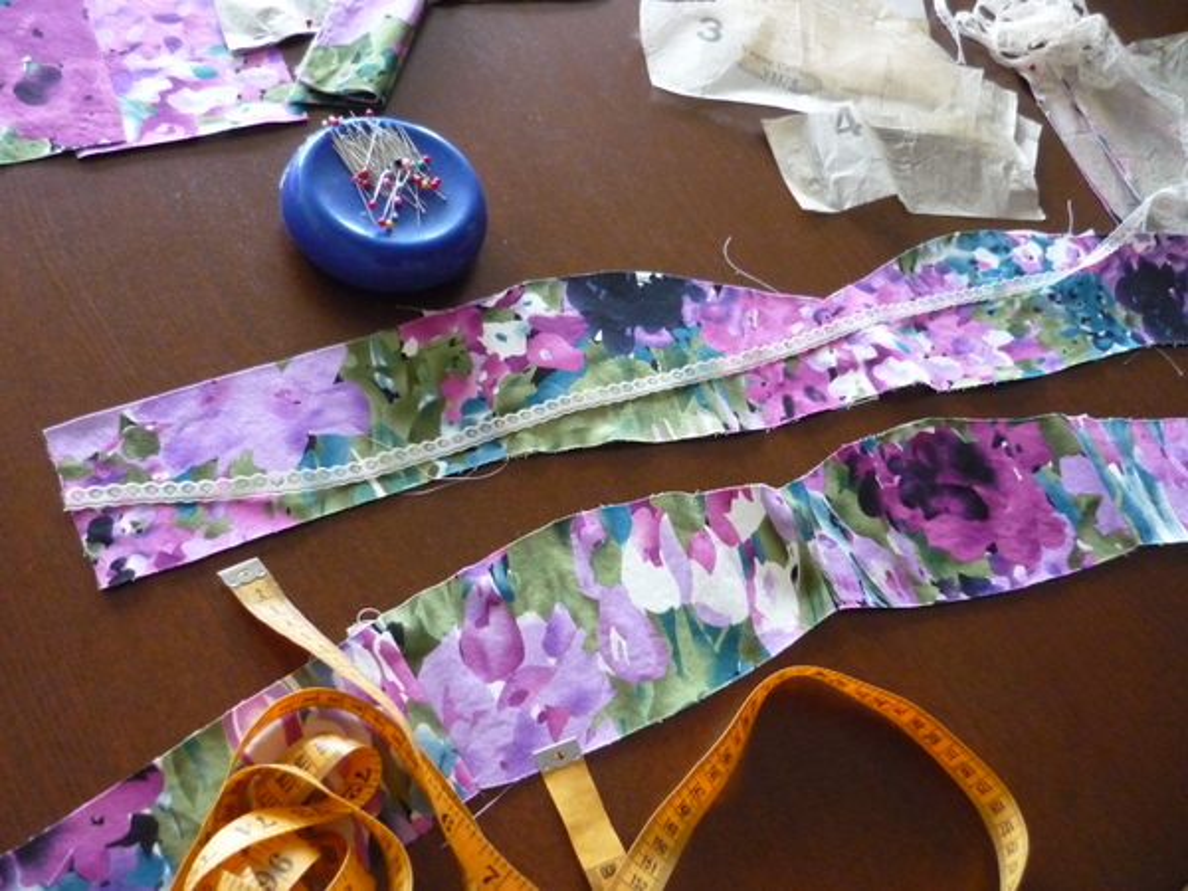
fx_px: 1133
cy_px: 446
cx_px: 594
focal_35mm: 33
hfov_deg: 55.4
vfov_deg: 42.9
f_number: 2.8
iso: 800
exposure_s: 1/50
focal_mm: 5.5
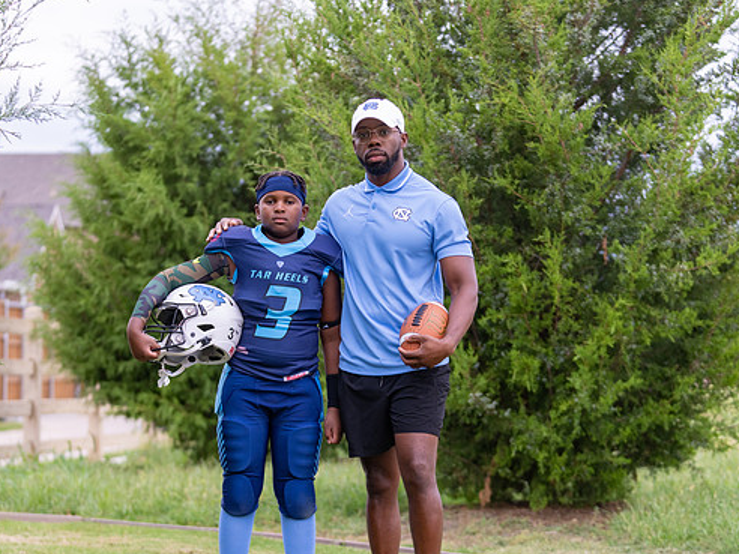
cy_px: 322
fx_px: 2007
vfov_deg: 15.7
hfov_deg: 20.9
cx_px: 335
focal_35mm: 94
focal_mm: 70
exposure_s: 1/320
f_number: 2.8
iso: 500
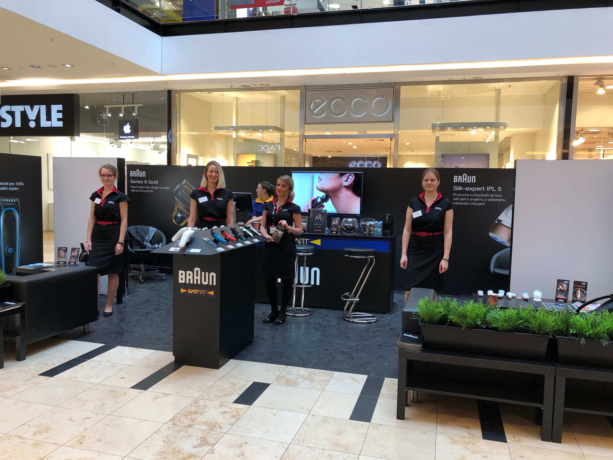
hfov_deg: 61.7
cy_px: 230
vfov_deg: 48.2
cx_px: 306
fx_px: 514
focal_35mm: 29
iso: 40
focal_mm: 3.99
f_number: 1.8
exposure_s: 1/33
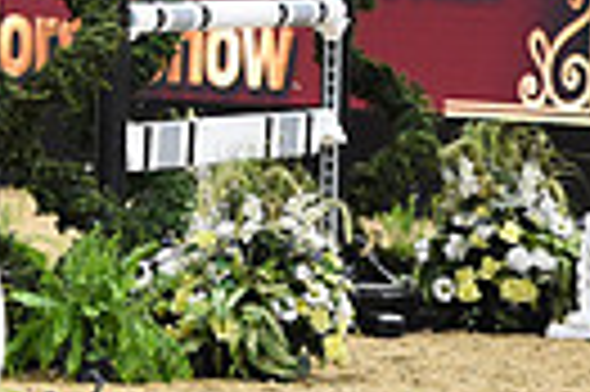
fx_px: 10836
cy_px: -221
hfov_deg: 3.1
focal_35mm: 662
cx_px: -558
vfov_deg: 2.1
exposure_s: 1/800
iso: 5000
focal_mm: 150
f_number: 3.5
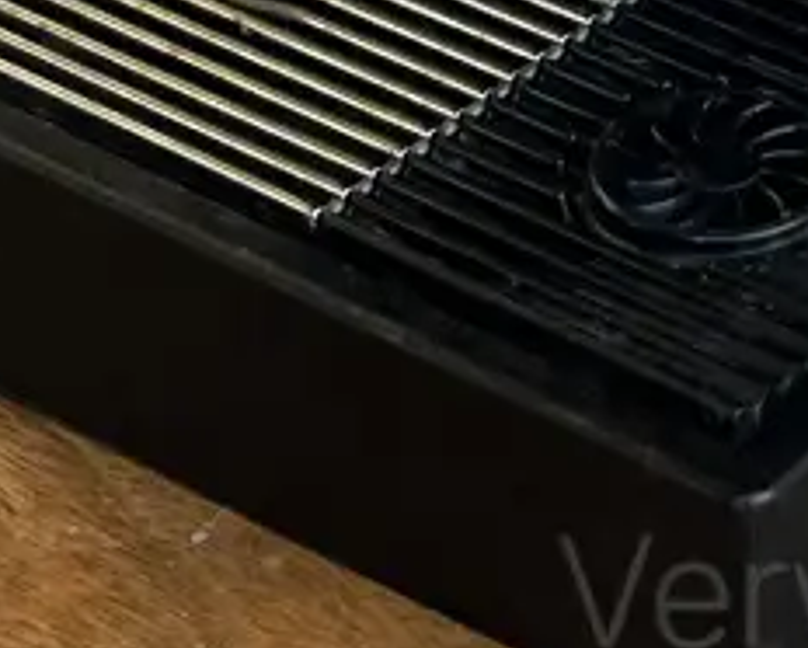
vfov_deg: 6.8
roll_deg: +0.2
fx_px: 5026
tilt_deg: -18.3
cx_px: 1055
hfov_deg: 9.0
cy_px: -1160
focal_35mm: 210
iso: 50
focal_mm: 5.7
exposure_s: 1/397
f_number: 1.5
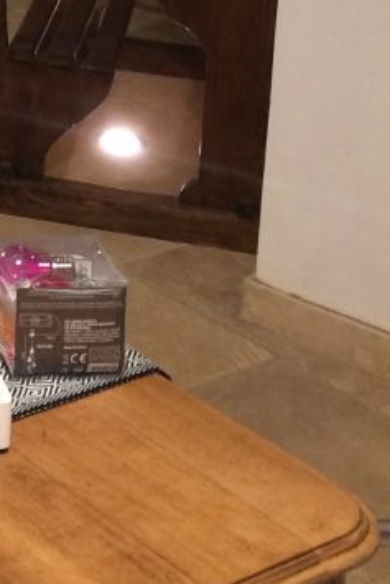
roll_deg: -0.1
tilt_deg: -12.5
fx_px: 1656
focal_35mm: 102
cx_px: -344
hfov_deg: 12.2
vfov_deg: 18.7
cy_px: -156
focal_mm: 4.15
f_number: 2.2
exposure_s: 1/33
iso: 200
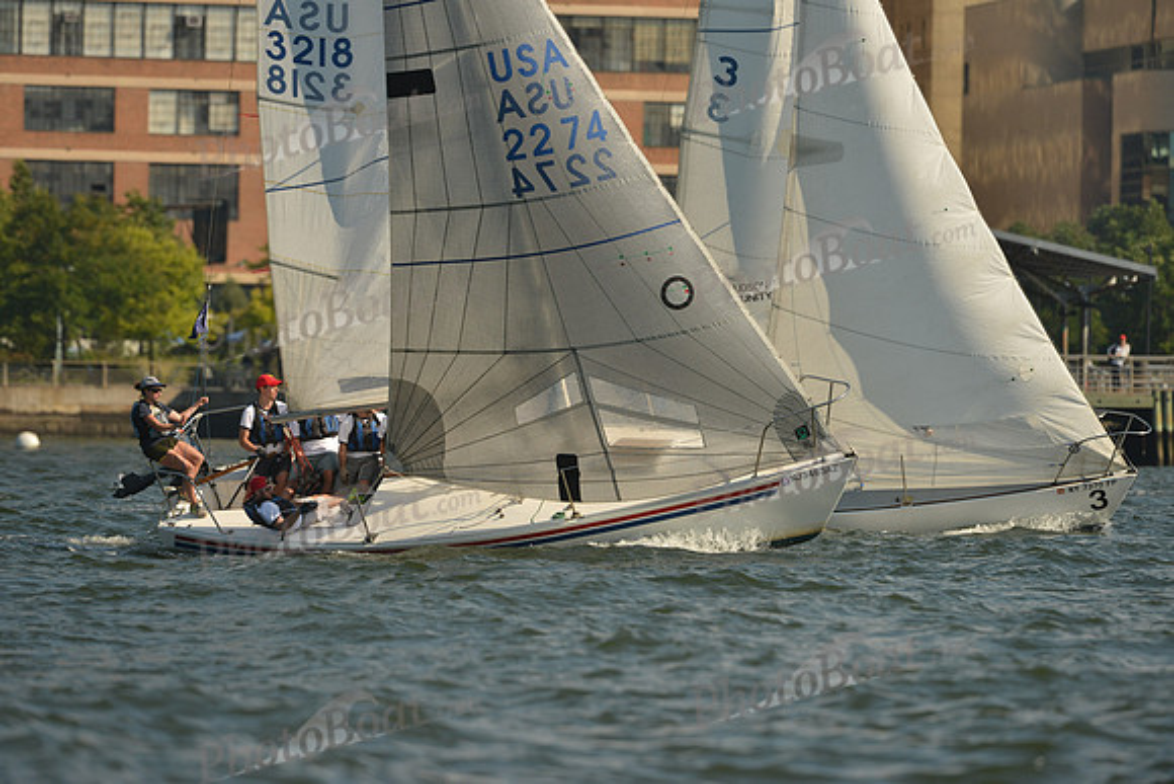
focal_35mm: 380
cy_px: 392
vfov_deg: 3.6
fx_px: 12395
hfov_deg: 5.4
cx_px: 587
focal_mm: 380
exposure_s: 1/2000
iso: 320
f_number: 5.6
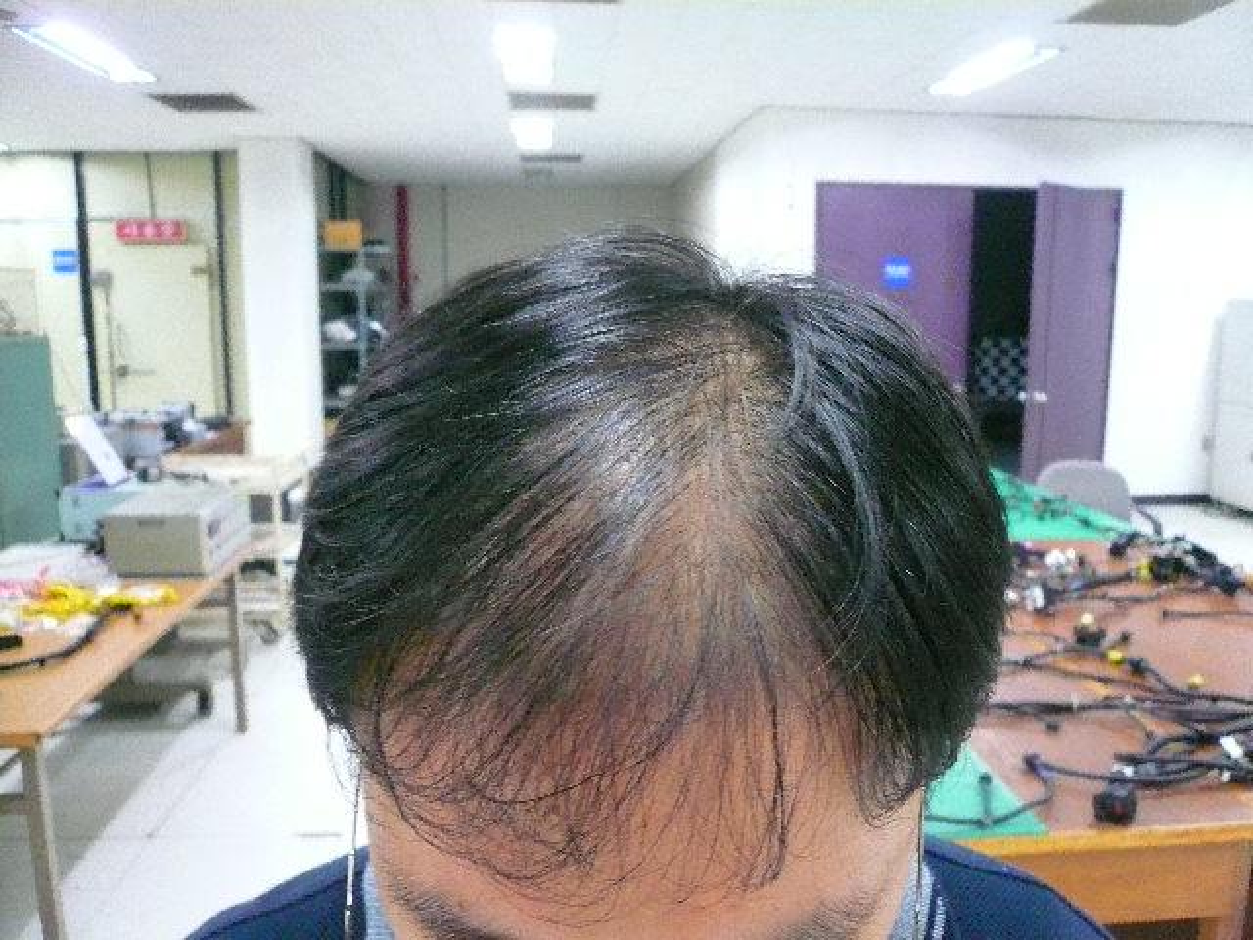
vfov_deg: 49.7
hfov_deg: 63.4
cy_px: 470
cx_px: 626
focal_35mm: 28
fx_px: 1014
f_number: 2.8
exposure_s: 1/13
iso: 400
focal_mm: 4.6
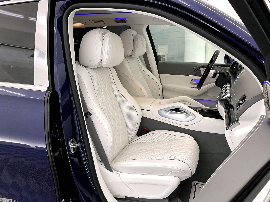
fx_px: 226
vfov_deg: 48.2
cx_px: 135
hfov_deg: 61.7
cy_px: 101
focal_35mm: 29
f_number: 1.8
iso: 50
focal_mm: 3
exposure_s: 1/60
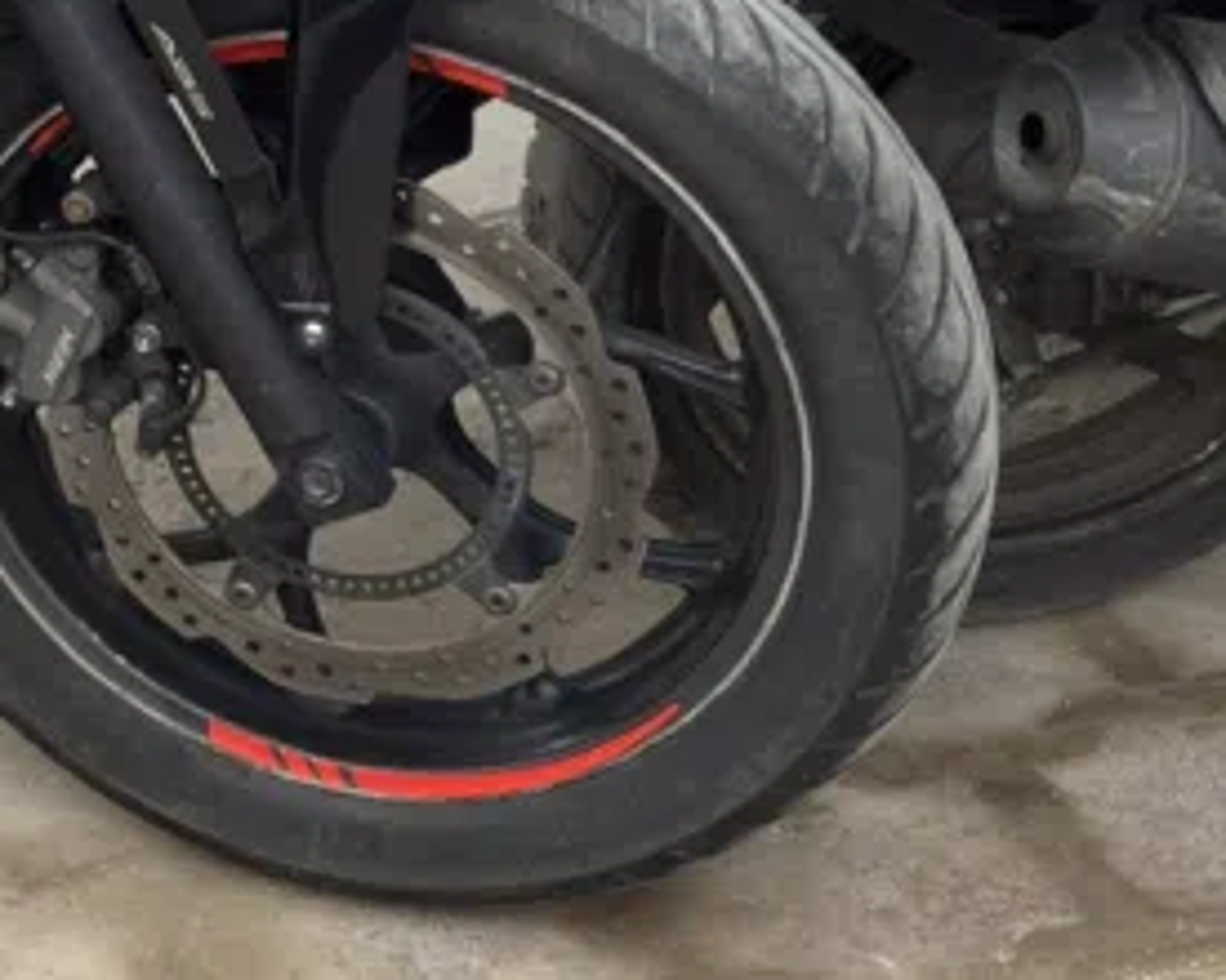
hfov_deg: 13.4
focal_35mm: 127
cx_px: -1052
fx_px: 4608
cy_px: -85
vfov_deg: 12.0
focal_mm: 6.76
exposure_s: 1/1159
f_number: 1.78
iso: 80
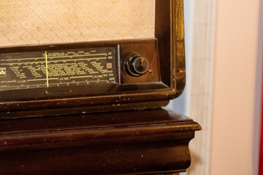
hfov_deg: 11.0
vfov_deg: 7.6
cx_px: -150
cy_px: -62
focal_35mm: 178
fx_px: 1300
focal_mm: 50
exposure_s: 1/800
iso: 2000
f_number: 2.8
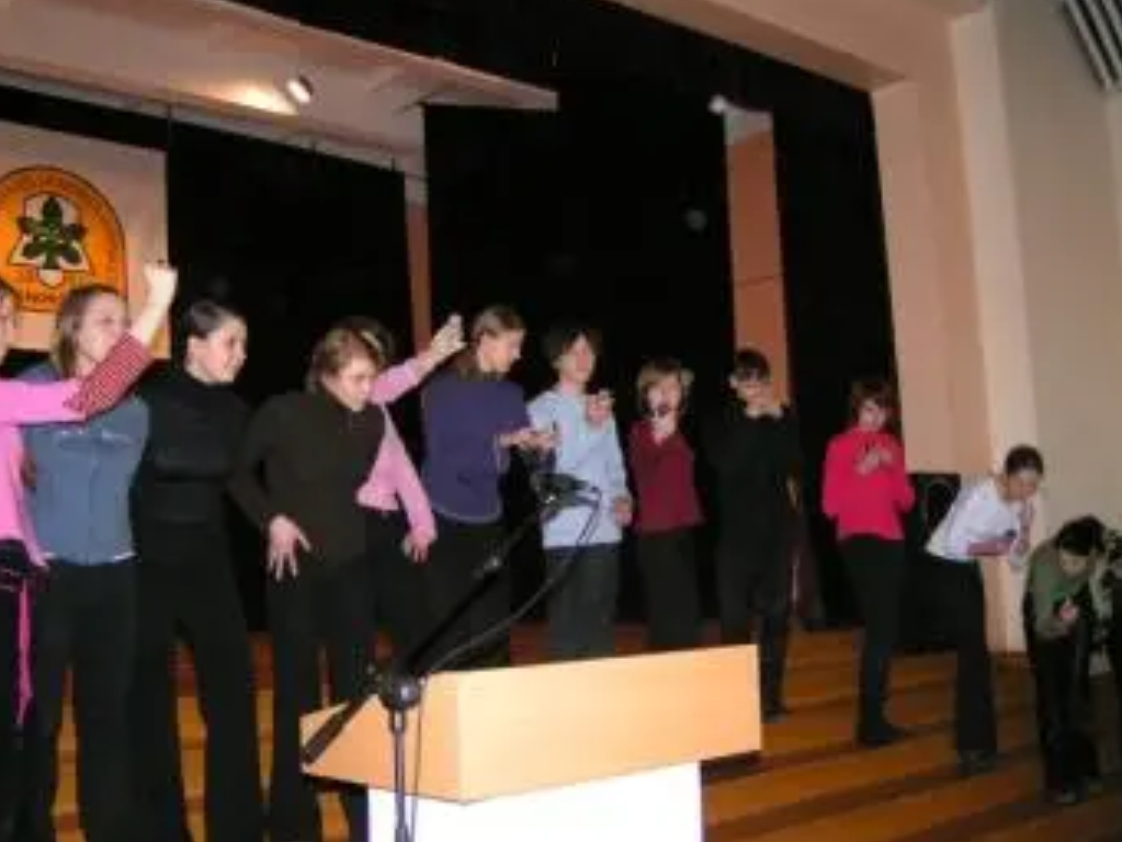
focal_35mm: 39
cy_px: 418
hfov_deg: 47.8
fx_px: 1265
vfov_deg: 36.8
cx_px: 559
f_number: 2.8
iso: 200
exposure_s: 1/40
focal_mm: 5.8
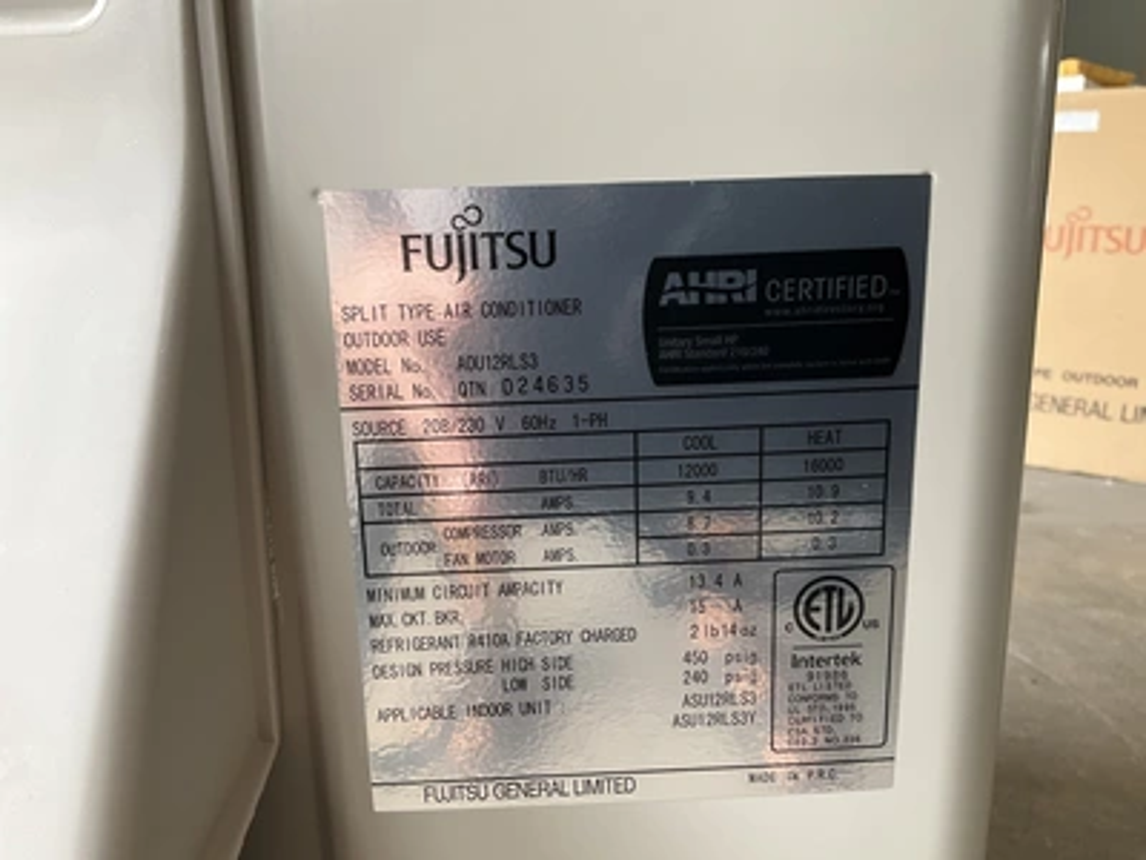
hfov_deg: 61.7
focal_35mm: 29
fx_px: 960
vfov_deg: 48.2
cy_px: 430
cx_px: 573
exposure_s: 1/122
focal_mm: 3
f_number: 1.8
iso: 50
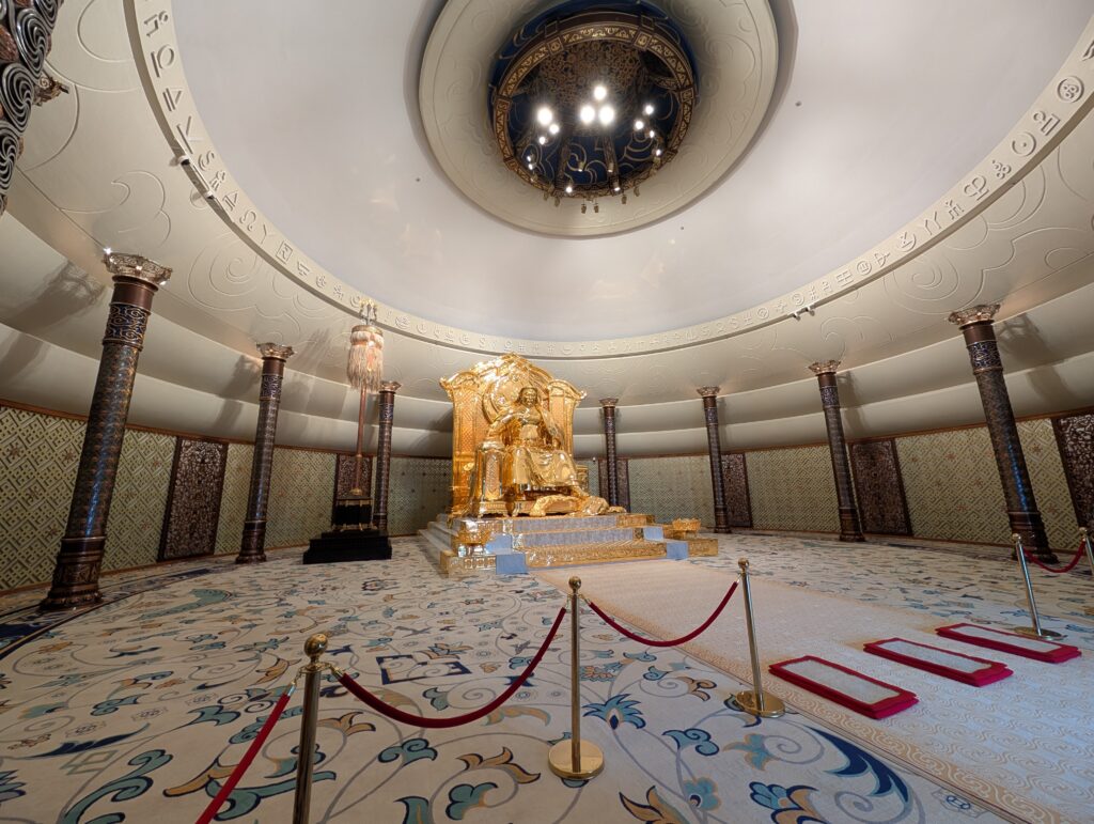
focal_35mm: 12
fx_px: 380
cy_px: 412
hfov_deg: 110.5
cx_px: 547
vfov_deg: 94.6
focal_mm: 2.02
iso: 48
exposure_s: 1/25.4
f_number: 1.7
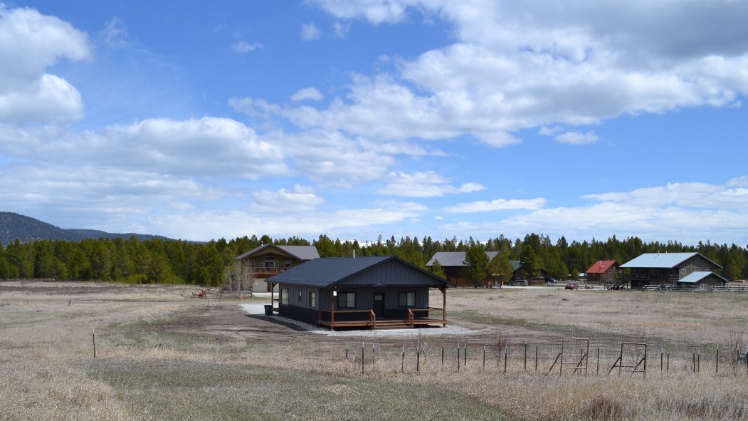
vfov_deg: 37.6
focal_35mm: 31
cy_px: 259
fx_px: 615
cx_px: 353
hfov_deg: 62.6
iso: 100
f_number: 9
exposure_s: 1/320
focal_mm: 18
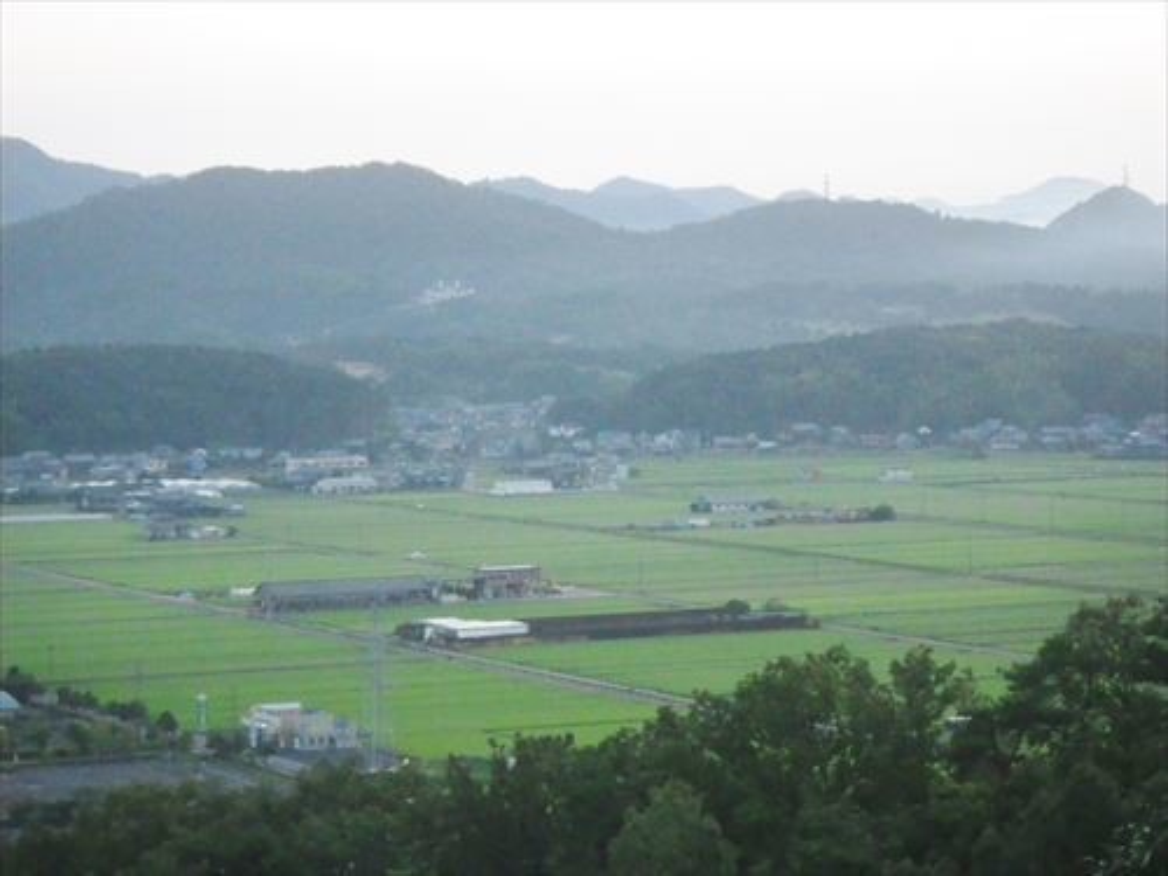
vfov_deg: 12.9
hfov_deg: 17.1
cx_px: 584
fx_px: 3880
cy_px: 438
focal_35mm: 115
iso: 800
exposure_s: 1/160
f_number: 5.2
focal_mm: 20.6
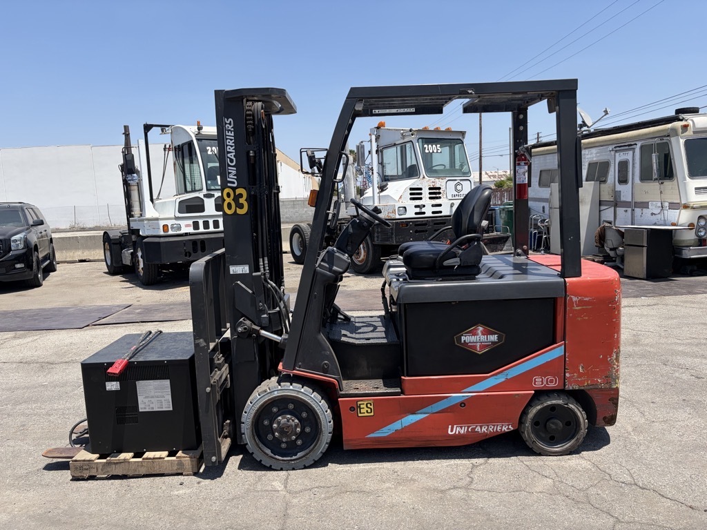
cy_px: 265
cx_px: 354
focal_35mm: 26
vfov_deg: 53.1
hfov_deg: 67.3
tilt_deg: -8.4
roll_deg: +3.9
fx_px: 531
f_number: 1.6
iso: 64
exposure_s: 1/3448
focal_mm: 5.96
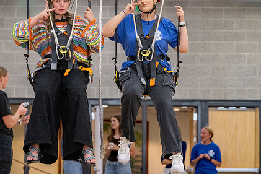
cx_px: 104
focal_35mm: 181
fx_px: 1313
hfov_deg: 11.4
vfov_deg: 7.6
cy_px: 69
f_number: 5.6
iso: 2500
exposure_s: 1/160
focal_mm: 120
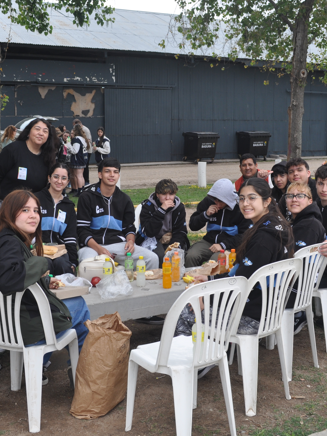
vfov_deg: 41.2
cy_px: 216
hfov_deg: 31.5
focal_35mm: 46
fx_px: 579
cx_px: 157
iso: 200
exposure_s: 1/200
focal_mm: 20
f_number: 7.1
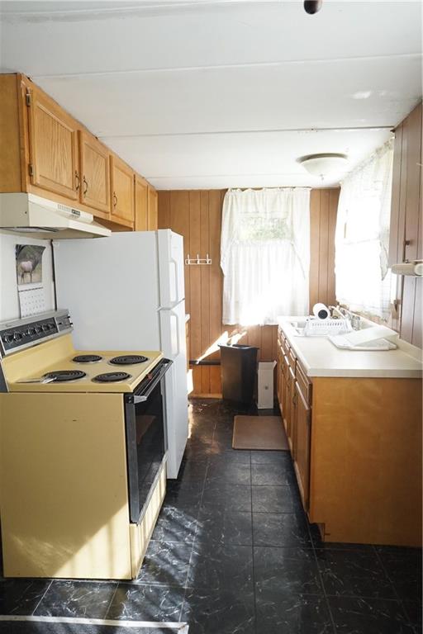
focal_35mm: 24
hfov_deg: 53.1
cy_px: 317
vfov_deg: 73.7
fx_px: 423
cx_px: 212
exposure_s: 1/160
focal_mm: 16
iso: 1600
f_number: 7.1
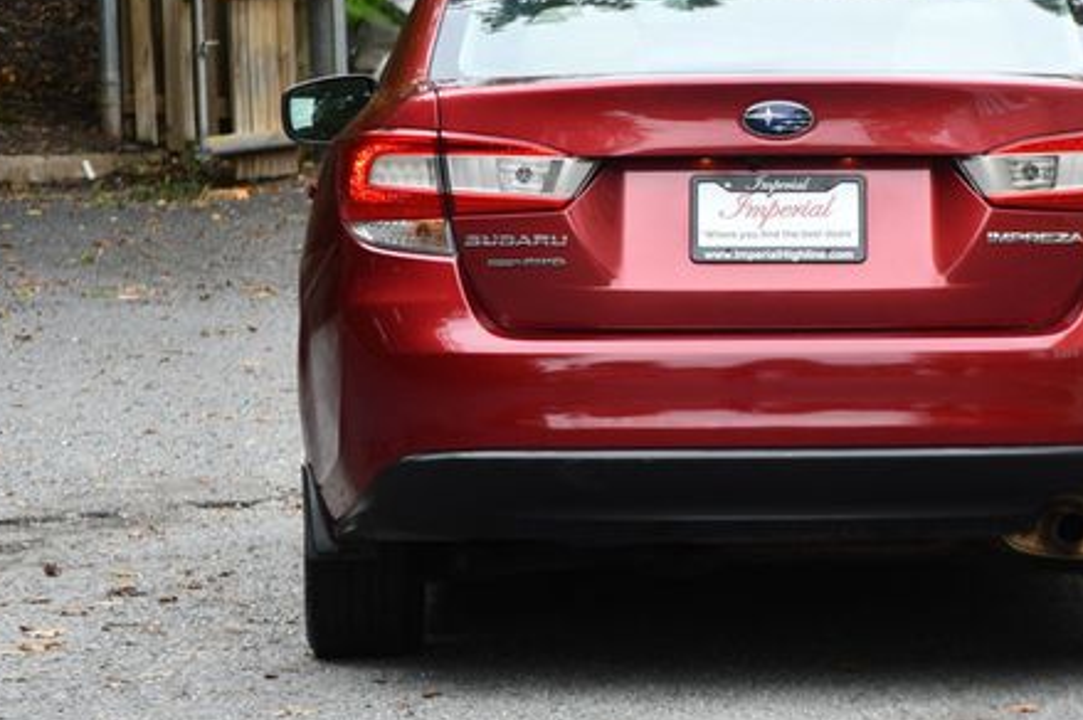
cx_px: 752
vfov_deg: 6.0
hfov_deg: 9.0
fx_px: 6884
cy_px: 212
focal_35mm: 229
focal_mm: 105
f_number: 5.6
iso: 220
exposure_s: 1/250
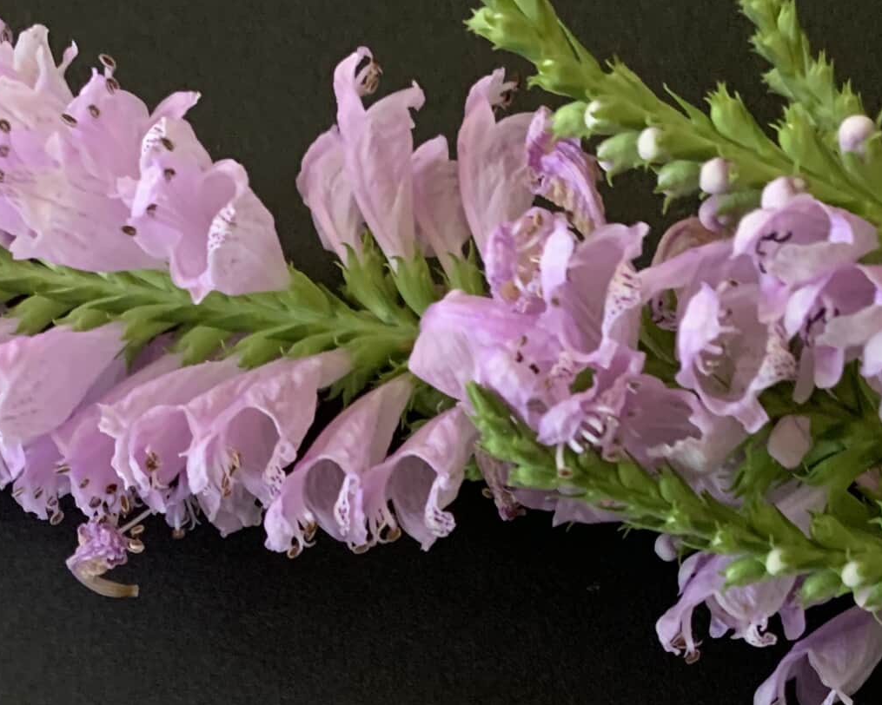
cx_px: 308
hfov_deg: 29.4
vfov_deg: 21.1
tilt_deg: -76.5
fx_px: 1671
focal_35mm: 64
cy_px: 972
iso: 250
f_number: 1.8
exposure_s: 1/60
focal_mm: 4.25
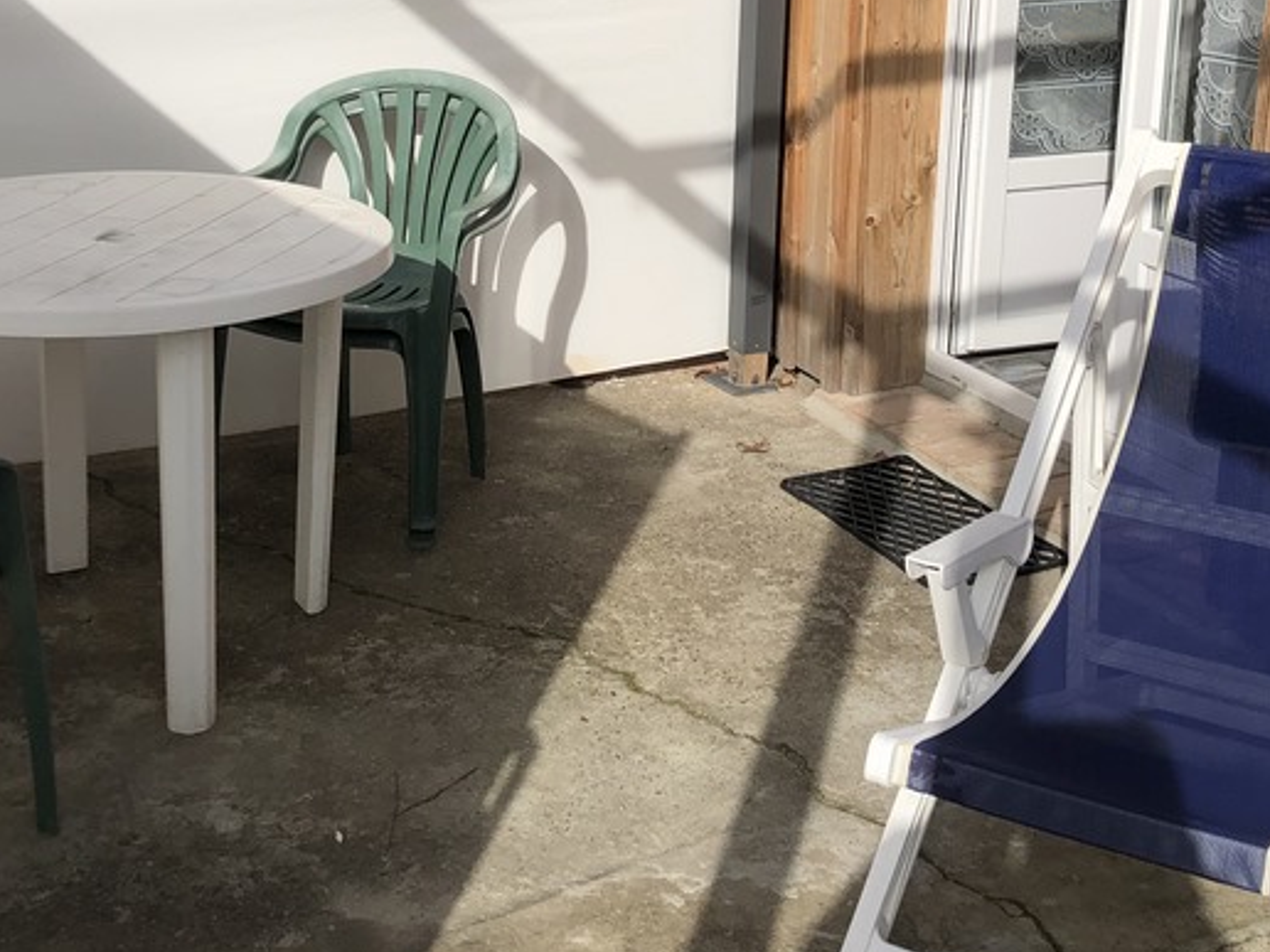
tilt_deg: -13.6
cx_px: 614
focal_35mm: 55
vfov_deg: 26.1
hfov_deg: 34.9
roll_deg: -1.4
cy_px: 187
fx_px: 2018
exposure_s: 1/3003
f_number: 1.8
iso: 20
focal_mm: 3.99
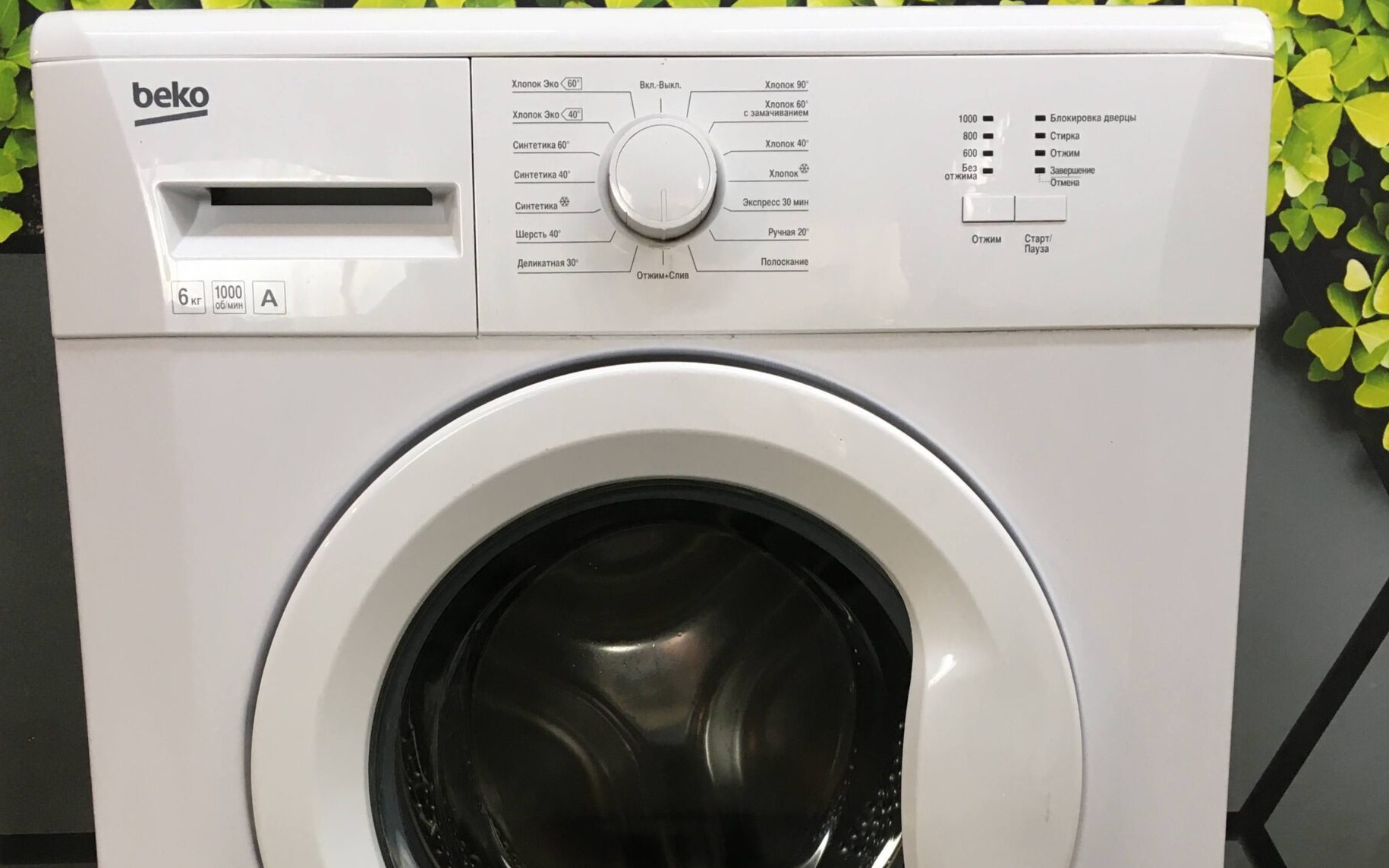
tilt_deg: -10.0
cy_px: 742
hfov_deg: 46.2
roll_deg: -0.6
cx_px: 664
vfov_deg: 28.9
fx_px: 1628
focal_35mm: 43
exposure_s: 1/33
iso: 80
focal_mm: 4.15
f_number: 2.2
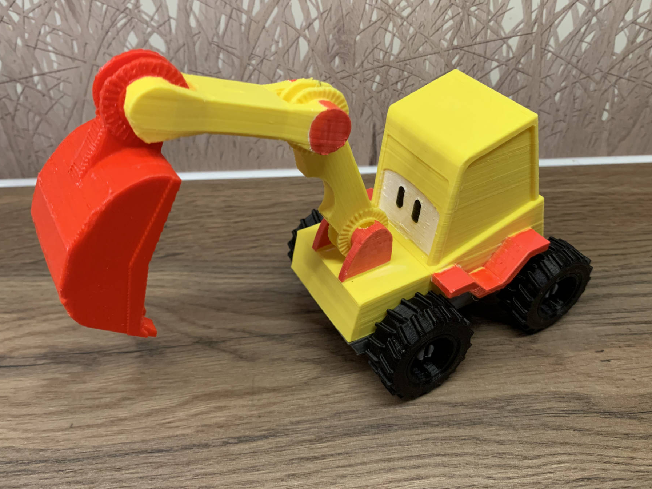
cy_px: 224
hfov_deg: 61.6
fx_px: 546
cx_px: 336
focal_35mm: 29
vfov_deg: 48.2
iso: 250
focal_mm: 4.2
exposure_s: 1/55
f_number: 1.8
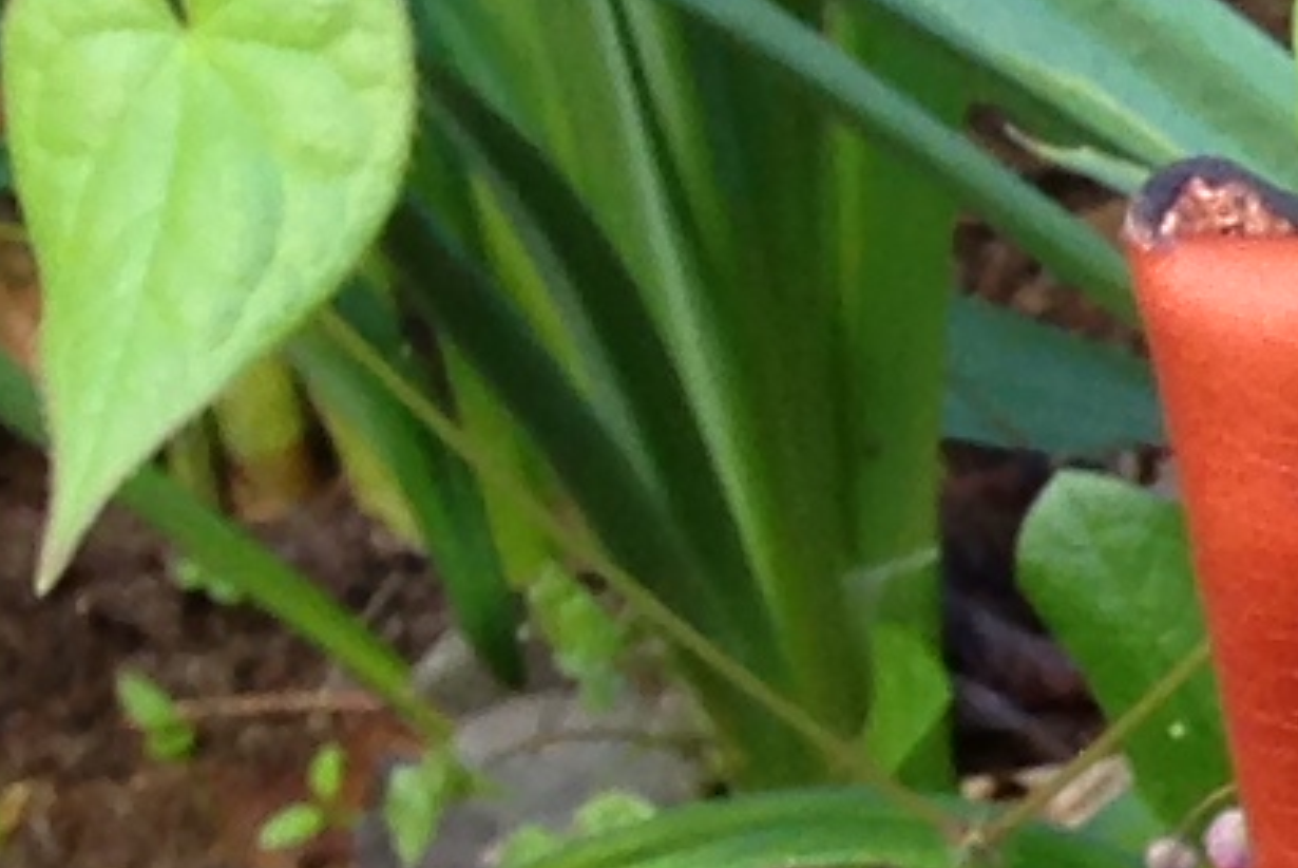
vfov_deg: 5.0
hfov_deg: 6.4
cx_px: 4768
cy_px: 1213
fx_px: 9850
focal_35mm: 273
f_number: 2.4
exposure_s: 1/24
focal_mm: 4.13
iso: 50
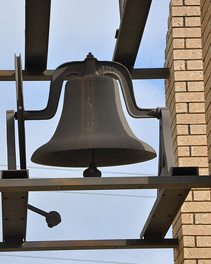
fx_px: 1334
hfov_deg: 9.0
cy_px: 133
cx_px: 100
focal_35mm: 171
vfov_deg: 11.3
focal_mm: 80
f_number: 8
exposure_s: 1/250
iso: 200
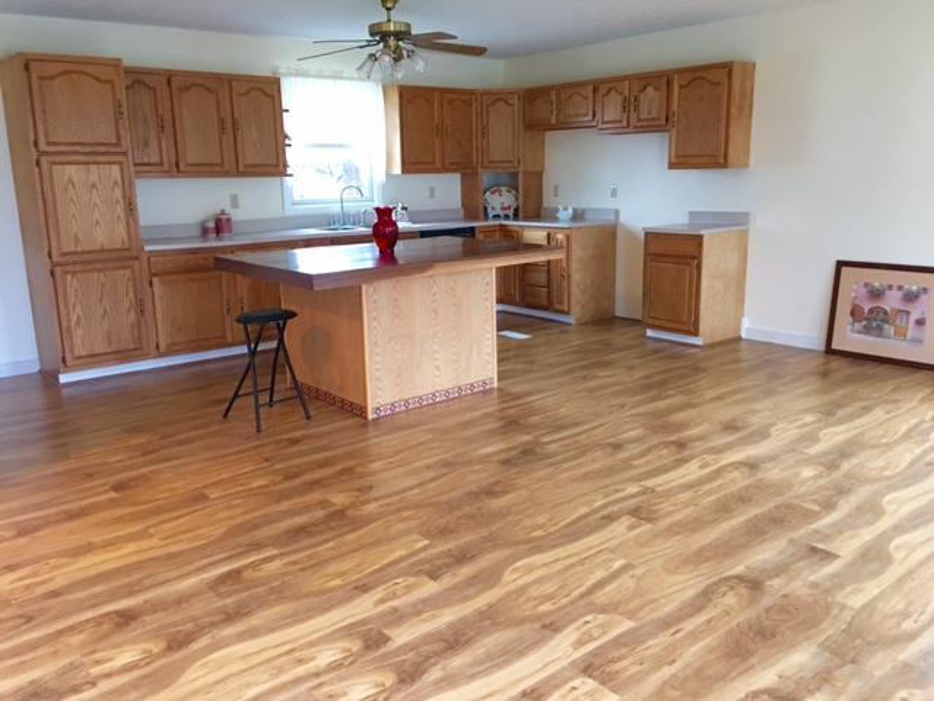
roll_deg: +0.4
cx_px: 467
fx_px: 782
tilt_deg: -12.4
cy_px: 350
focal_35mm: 29
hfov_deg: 61.7
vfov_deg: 48.2
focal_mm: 4.15
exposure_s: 1/10
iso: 80
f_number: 2.2
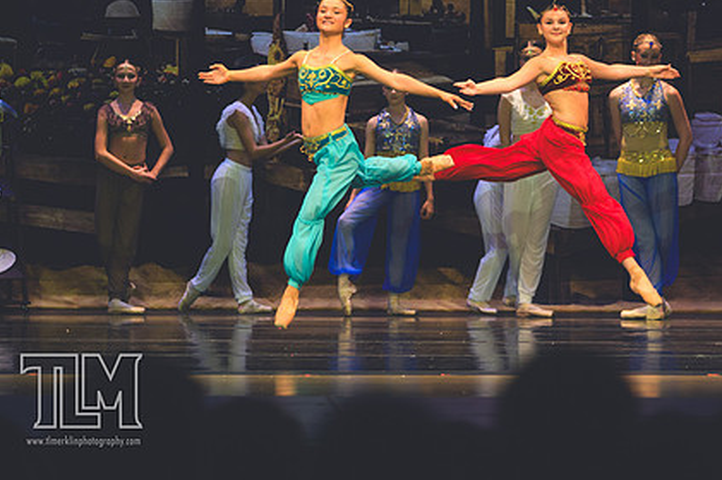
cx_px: 454
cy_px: 194
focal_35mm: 278
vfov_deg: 4.9
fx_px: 5571
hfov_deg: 7.4
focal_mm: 135
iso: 1400
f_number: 2.8
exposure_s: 1/500
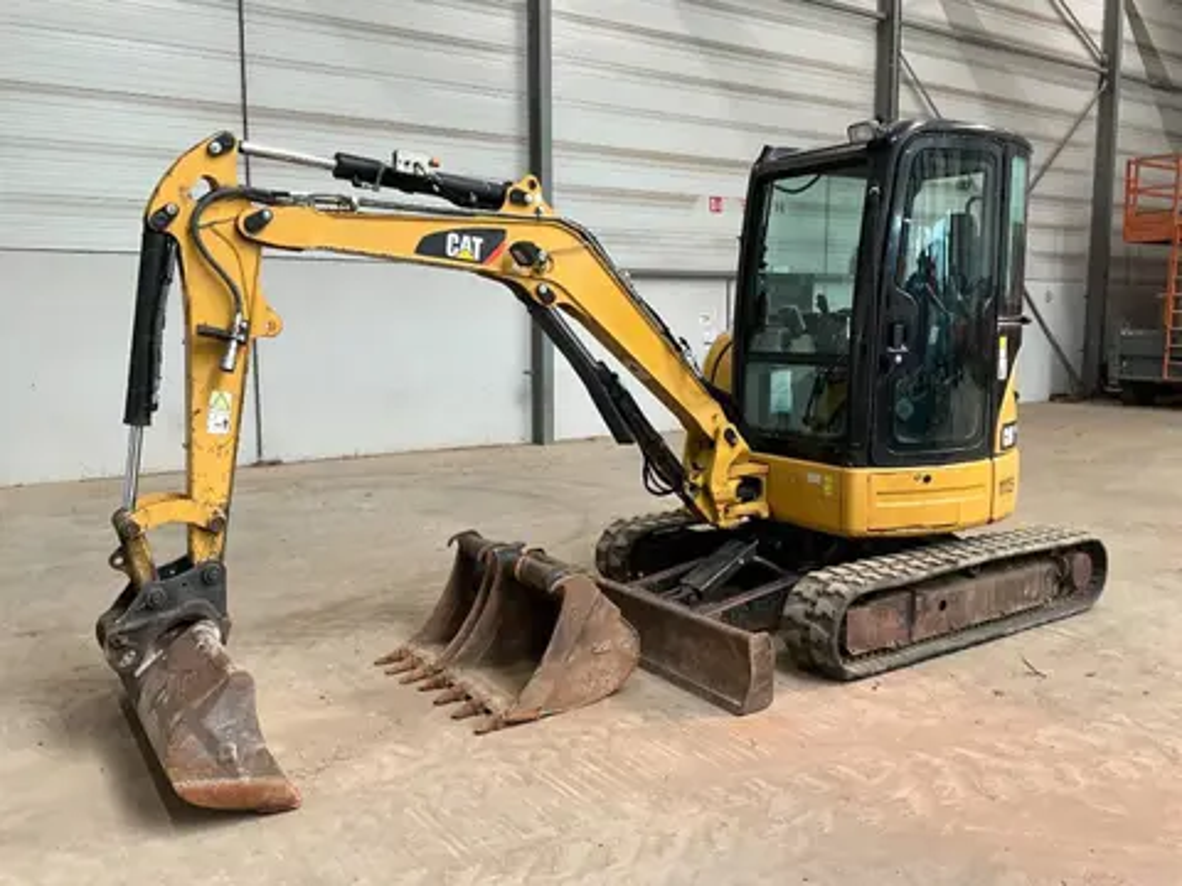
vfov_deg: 48.2
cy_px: 443
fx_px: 990
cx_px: 591
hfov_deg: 61.7
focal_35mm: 29
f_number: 1.8
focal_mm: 3
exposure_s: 1/60
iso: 80
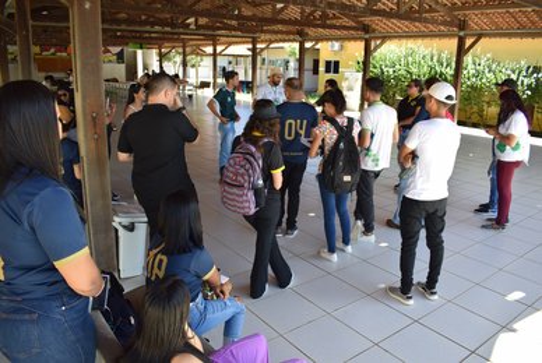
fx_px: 407
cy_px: 182
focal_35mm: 27
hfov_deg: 67.3
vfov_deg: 48.1
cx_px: 271
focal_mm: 18
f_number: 5.6
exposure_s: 1/125
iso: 220
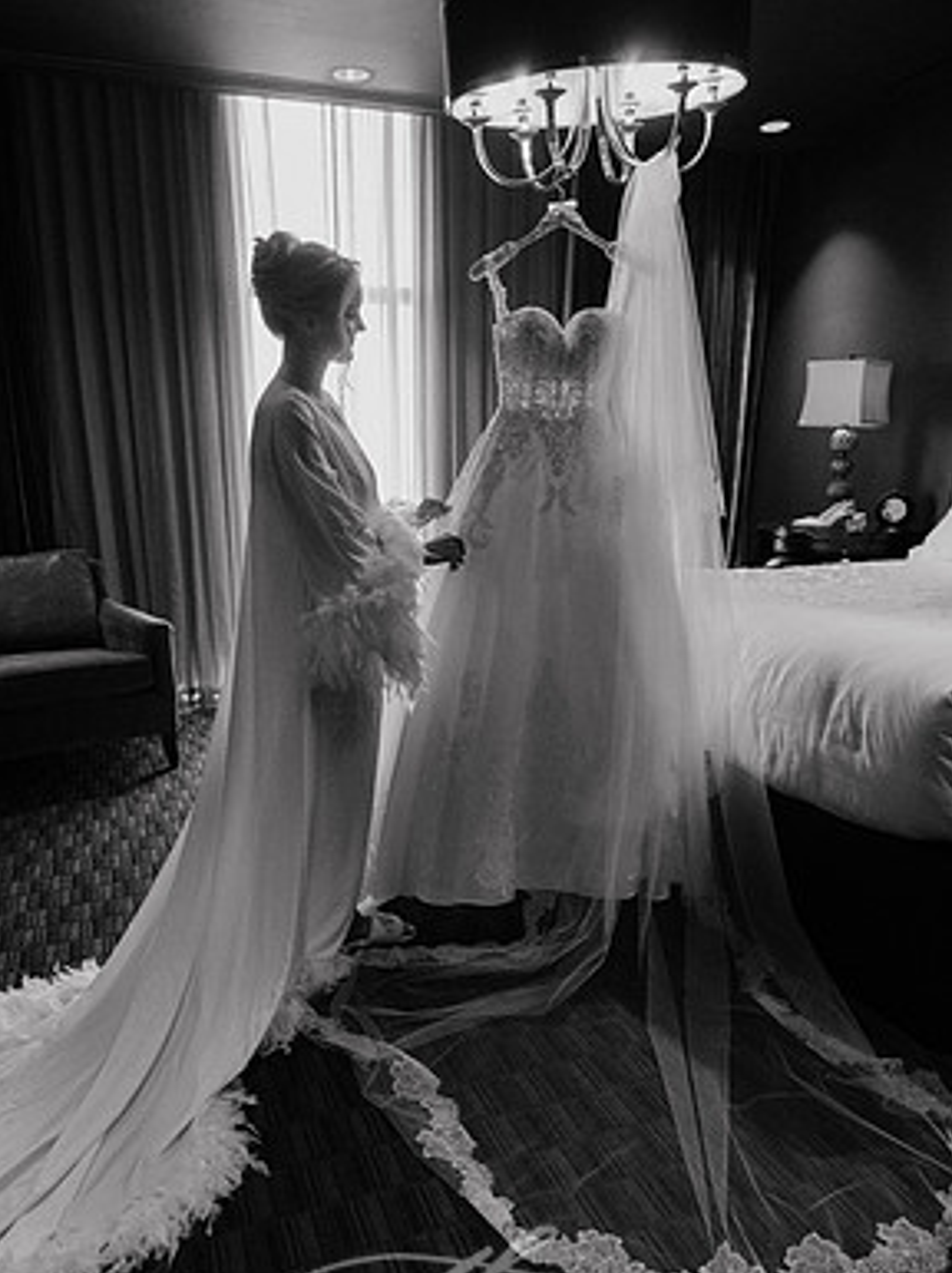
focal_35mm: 27
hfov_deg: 51.3
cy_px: 714
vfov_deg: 65.1
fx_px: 992
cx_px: 459
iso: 2500
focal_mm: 24
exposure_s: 1/250
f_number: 4
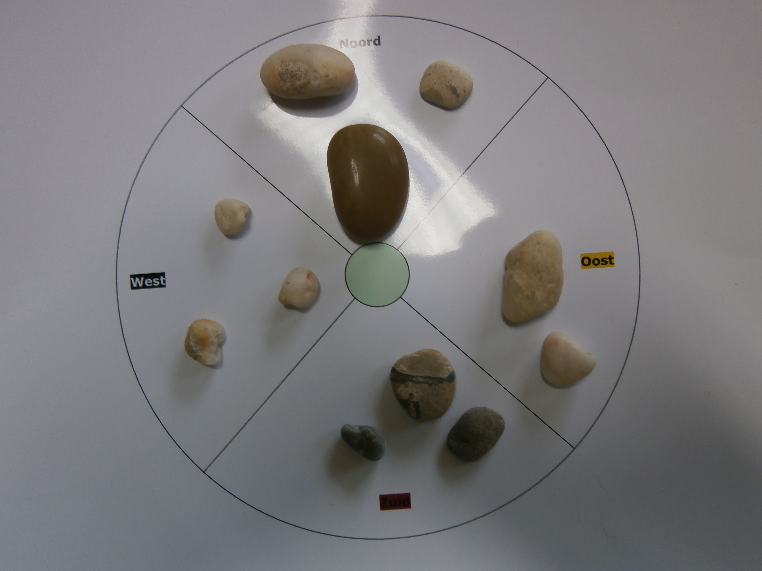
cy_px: 286
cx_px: 381
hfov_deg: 67.3
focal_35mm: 26
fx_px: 572
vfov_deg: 53.1
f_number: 2.8
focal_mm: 4.7
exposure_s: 1/30
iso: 80
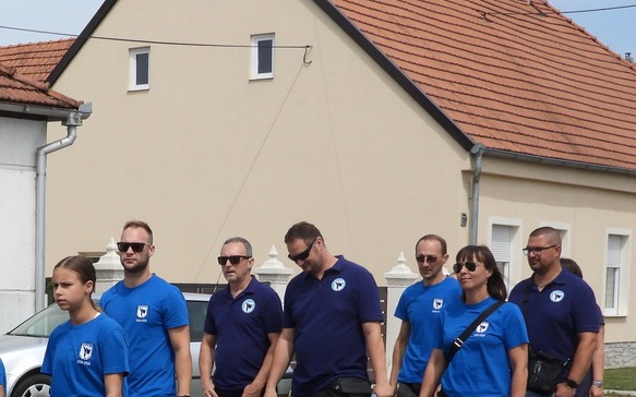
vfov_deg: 13.3
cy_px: 453
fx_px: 1663
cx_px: 13
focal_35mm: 96
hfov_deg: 21.0
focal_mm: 7.9
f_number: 3.2
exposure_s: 1/1600
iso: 100
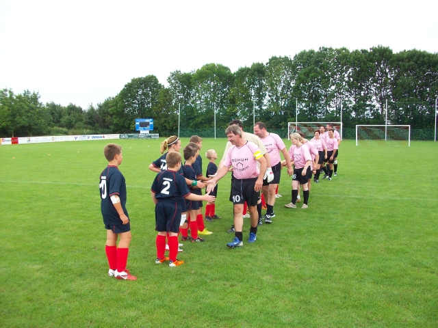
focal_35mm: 34
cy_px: 164
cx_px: 219
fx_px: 430
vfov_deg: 41.8
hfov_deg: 54.0
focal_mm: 5.7
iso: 154
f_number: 2.8
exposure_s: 1/512
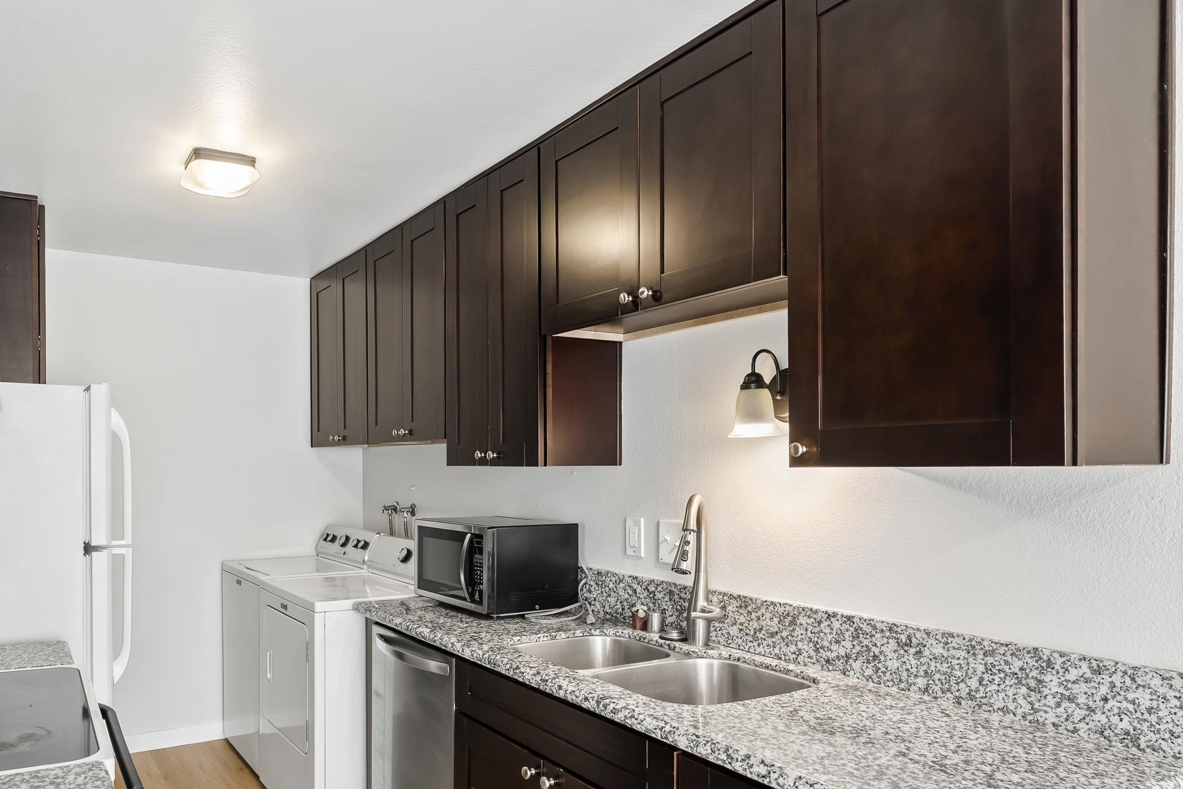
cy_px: 459
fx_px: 821
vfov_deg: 51.1
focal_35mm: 25
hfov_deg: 70.5
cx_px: 454
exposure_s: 1/2.5
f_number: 8
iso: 500
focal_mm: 19
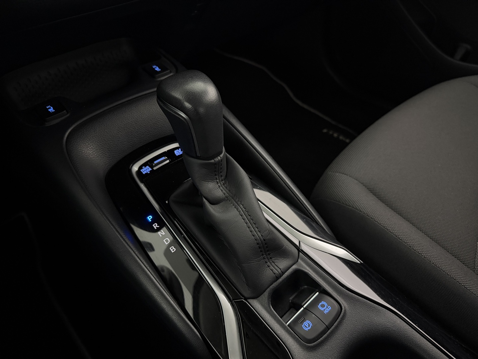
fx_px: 331
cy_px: 180
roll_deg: +2.1
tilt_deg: -42.8
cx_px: 239
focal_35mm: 24
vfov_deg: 56.8
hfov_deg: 71.6
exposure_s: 1/33
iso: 640
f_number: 1.78
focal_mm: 6.76
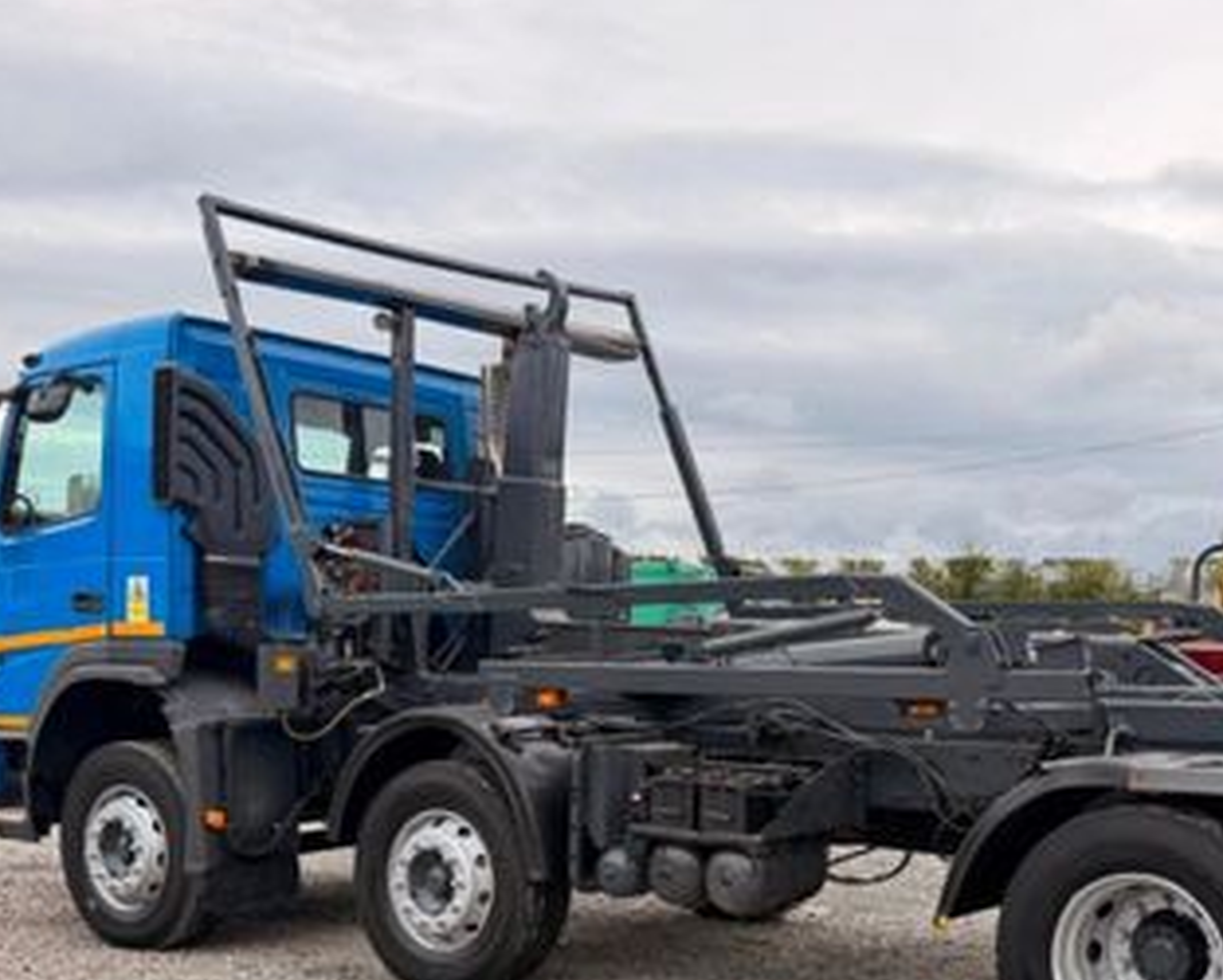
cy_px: 733
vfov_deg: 32.8
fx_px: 1630
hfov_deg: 40.1
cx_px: 902
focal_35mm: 45
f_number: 1.78
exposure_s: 1/1337
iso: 100
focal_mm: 6.76
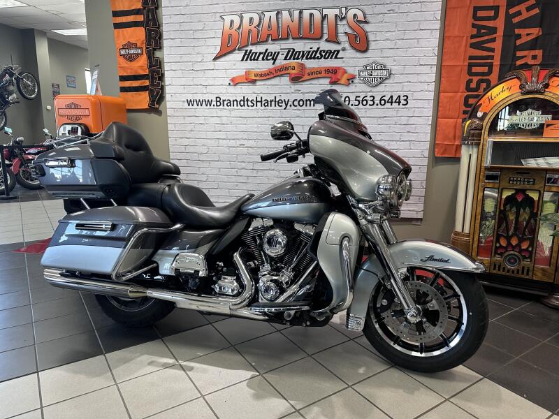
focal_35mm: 24
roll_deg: -1.1
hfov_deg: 71.6
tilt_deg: -10.9
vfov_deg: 56.8
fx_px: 388
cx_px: 280
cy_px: 210
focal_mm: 6.86
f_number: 1.78
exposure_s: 1/120
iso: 160
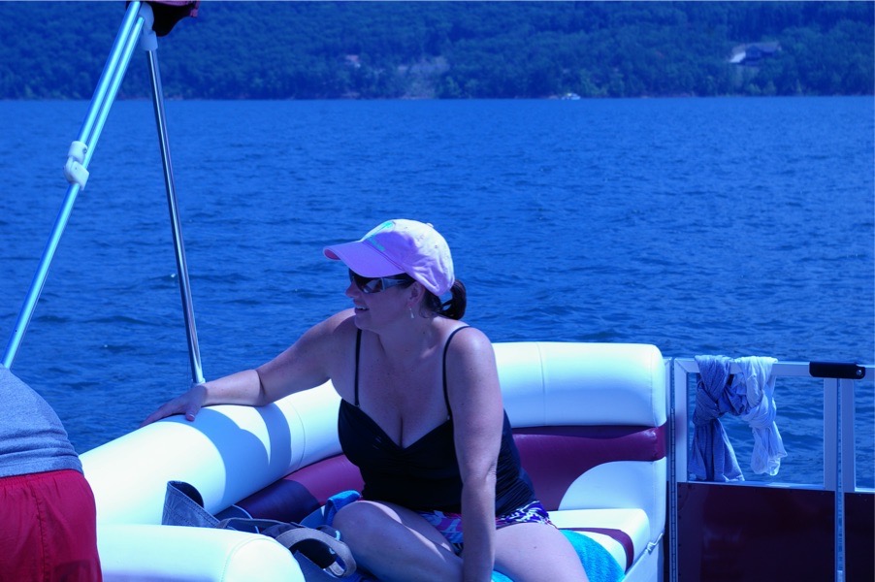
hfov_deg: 24.6
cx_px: 438
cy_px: 291
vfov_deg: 16.5
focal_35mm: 82
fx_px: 2004
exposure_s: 1/350
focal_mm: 55
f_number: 11
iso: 200
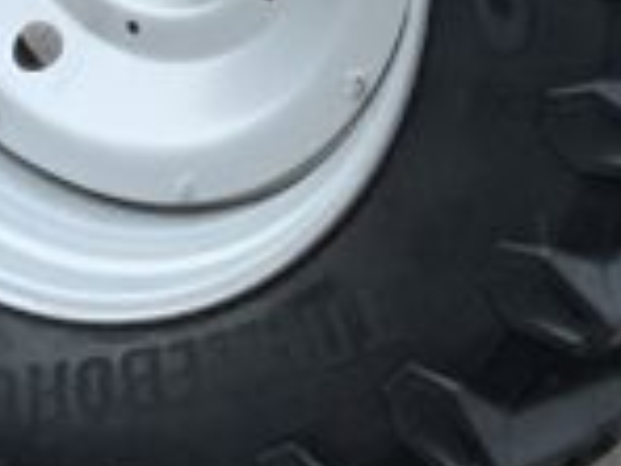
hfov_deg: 9.9
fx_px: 3588
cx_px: 222
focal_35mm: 200
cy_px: -751
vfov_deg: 6.9
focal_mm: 3
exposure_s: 1/235
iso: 16
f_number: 1.8
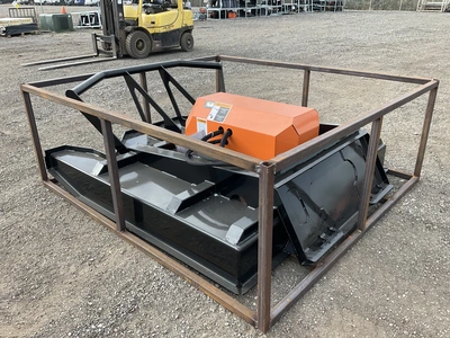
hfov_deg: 61.7
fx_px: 377
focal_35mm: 29
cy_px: 169
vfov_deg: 48.2
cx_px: 225
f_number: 1.8
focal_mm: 3
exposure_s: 1/300
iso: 25
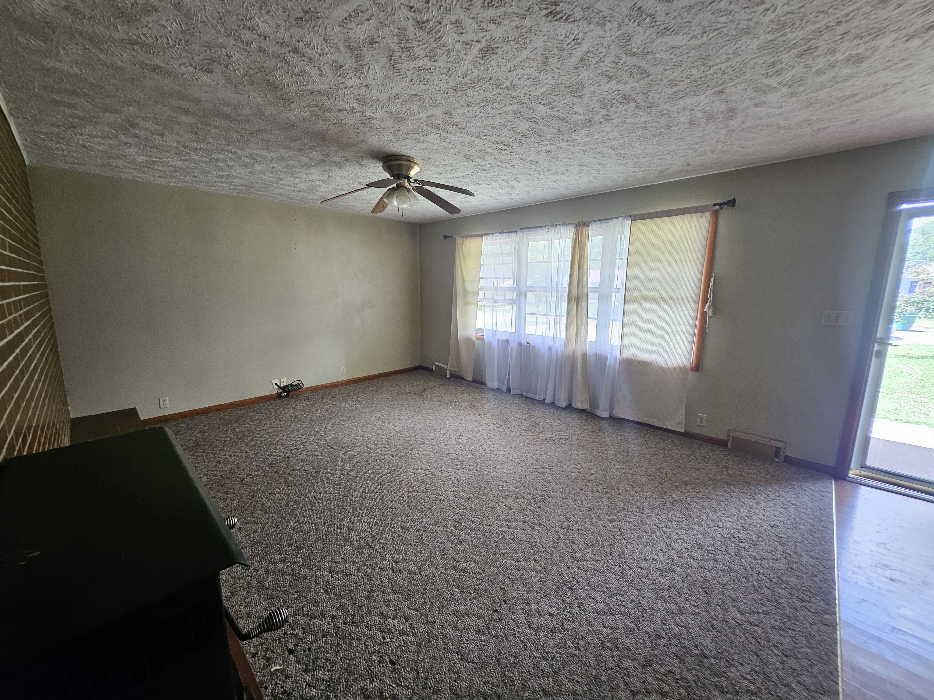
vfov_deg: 89.9
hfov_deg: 106.2
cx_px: 467
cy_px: 350
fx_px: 351
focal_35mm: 13
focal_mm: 1.74
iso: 200
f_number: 2.2
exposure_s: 1/60
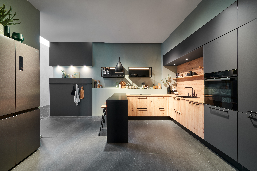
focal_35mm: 14
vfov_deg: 81.2
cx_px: 128
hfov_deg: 104.3
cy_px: 86
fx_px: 100
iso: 100
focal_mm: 14
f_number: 11
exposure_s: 2.5
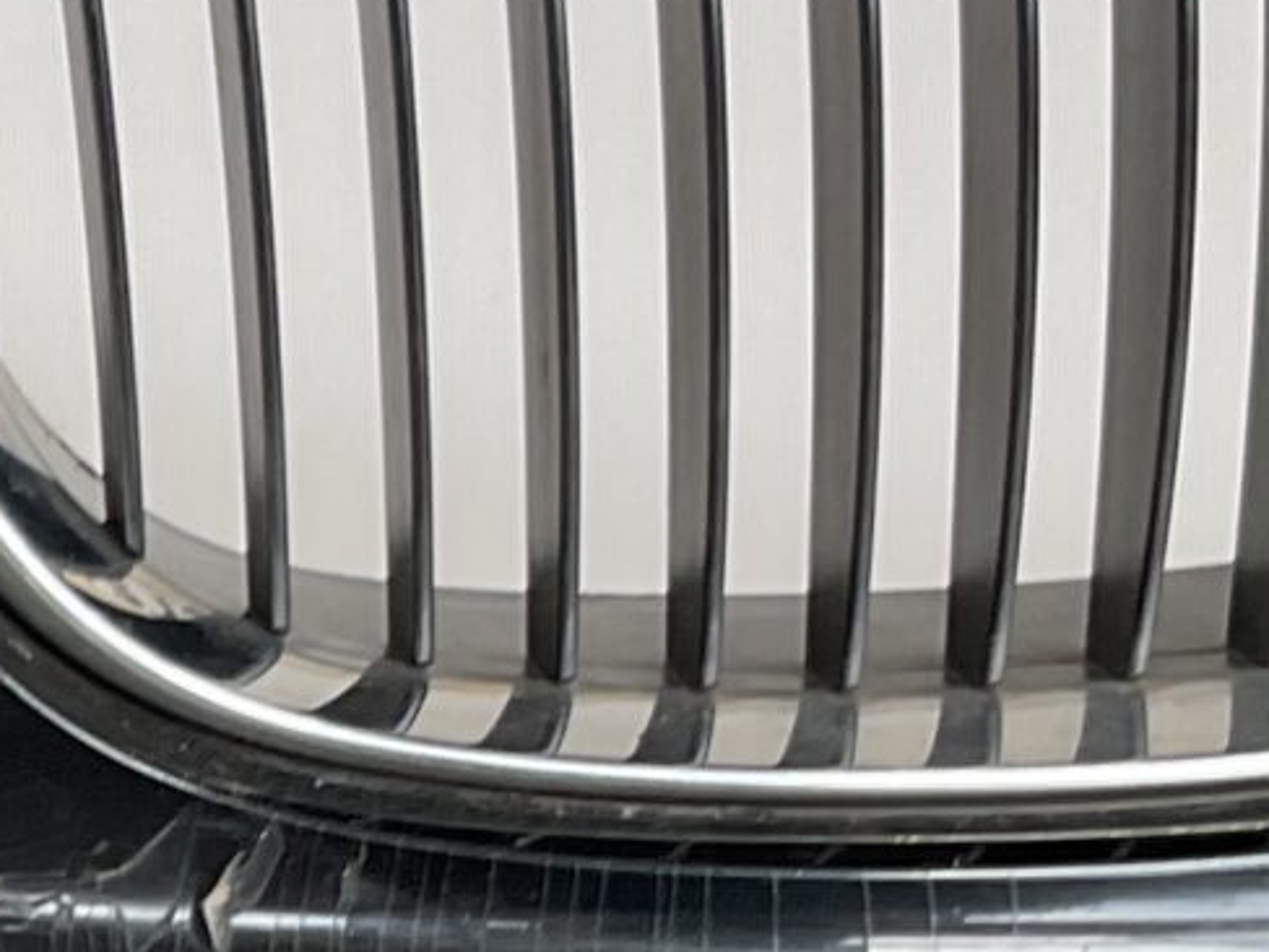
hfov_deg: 12.6
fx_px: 5572
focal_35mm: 152
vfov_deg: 9.6
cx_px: -408
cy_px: 1210
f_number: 1.8
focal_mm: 3
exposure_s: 1/115
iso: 16
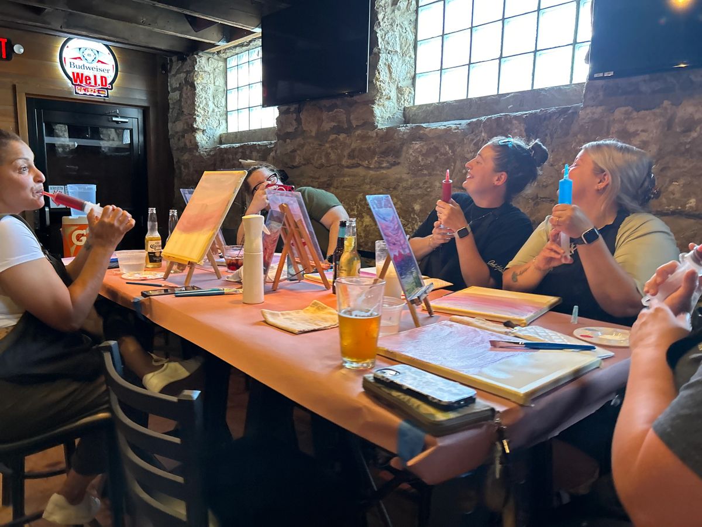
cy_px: 264
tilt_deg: -10.8
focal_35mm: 26
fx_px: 527
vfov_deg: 53.1
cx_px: 351
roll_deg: +1.9
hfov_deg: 67.3
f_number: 1.5
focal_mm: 5.7
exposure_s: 1/60
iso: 400
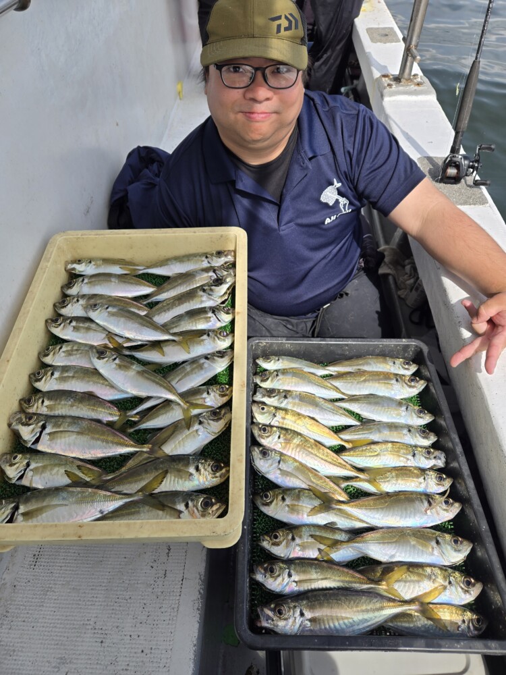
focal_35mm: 23
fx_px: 448
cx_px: 253
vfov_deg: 73.9
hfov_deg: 58.9
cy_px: 338
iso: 25
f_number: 1.8
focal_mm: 5.4
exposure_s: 1/1899
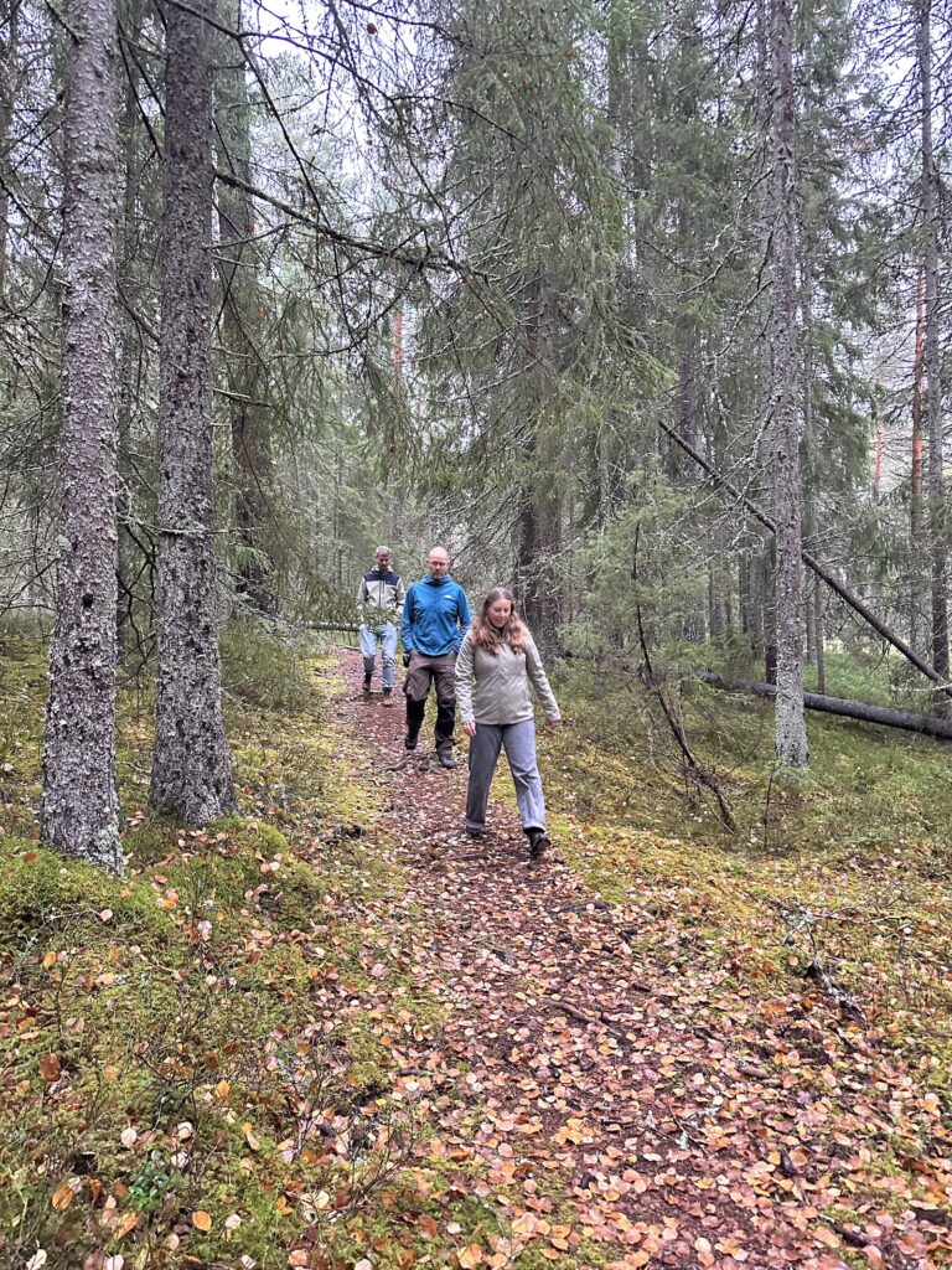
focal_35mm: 24
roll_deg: -2.3
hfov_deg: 56.8
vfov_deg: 71.6
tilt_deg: +3.5
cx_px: 476
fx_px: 880
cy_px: 635
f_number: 1.78
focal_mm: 6.86
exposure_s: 1/60
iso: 800
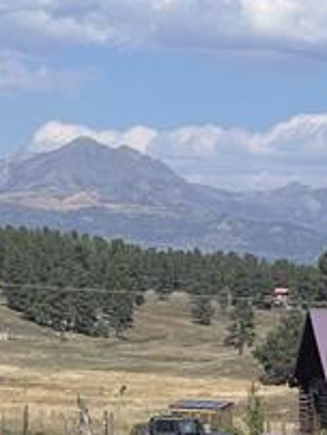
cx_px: -230
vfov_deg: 8.0
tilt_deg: +8.8
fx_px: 3054
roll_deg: -2.0
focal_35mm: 243
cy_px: -125
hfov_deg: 6.0
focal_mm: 7.5
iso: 20
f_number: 2.2
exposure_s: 1/1698
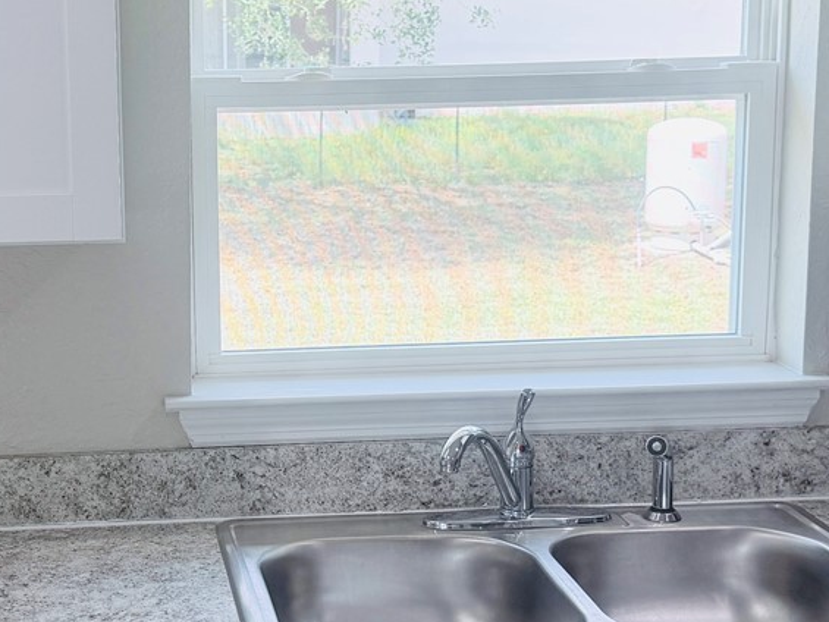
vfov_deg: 21.6
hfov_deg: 28.2
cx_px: 219
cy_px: 292
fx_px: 1629
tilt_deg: -9.1
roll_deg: +1.1
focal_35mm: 68
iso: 80
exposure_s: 1/182
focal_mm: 6.76
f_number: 1.78
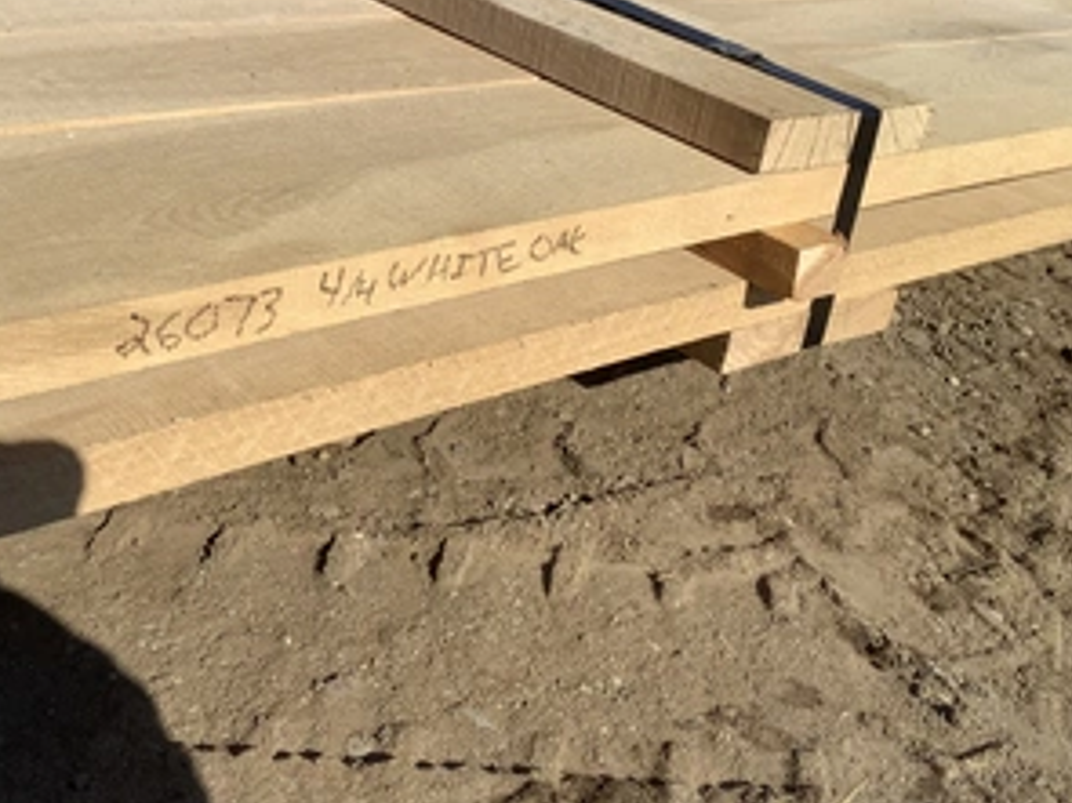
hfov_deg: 44.7
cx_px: 472
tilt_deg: -23.8
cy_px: 312
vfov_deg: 34.2
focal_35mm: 42
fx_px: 1300
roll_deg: -8.4
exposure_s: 1/2037
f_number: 2.4
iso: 25
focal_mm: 3.3
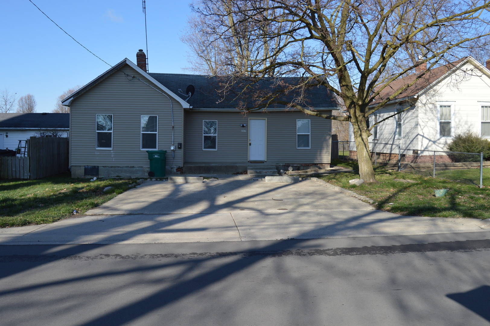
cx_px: 245
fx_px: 408
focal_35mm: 30
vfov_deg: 43.5
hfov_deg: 62.0
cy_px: 163
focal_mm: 20
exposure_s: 1/250
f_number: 8
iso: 100
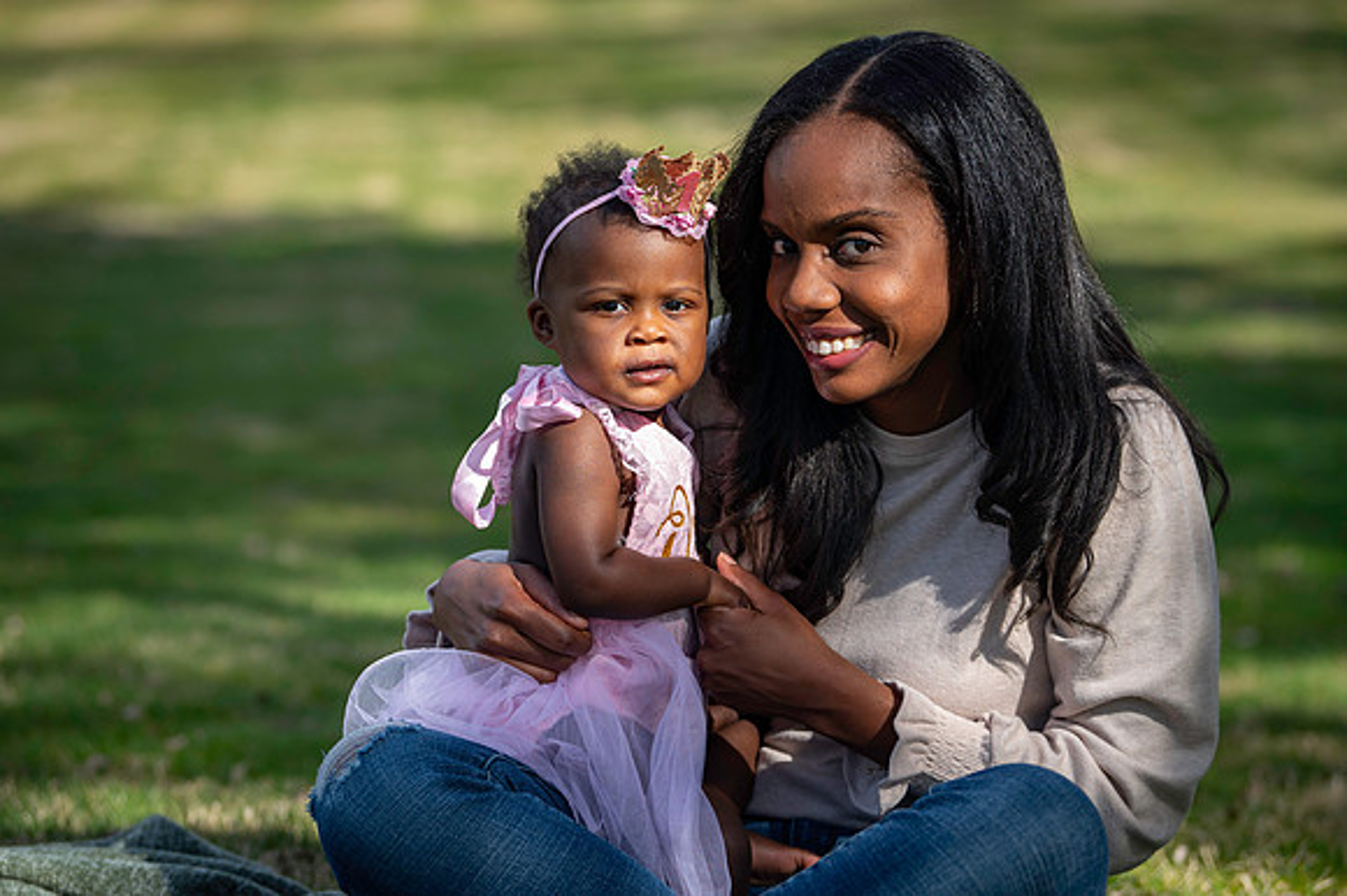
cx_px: 674
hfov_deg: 18.6
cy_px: 448
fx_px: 4113
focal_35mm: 110
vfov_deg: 12.4
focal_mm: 110
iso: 250
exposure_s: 1/1250
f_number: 4
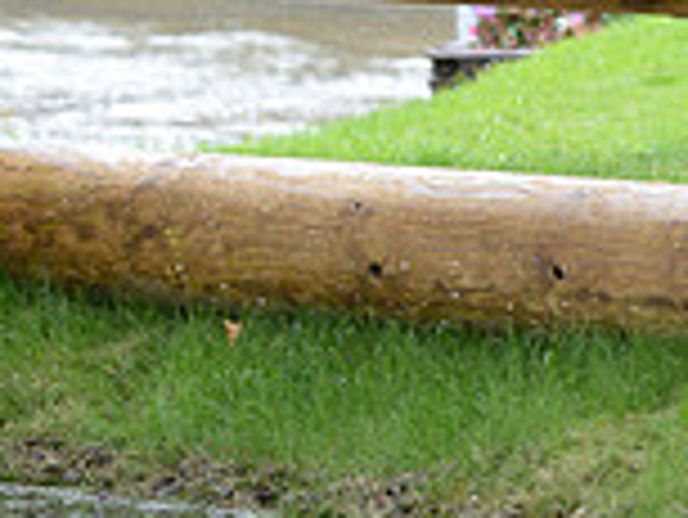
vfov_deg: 2.9
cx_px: 319
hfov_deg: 3.9
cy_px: -752
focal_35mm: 511
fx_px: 10164
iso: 2000
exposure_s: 1/800
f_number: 5.6
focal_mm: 140
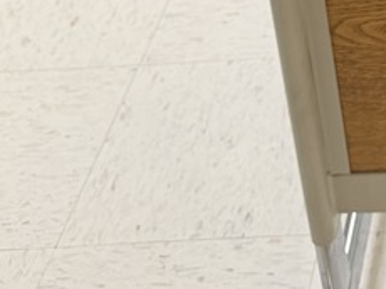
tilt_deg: -26.2
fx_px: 1192
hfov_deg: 16.3
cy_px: -286
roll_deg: +1.4
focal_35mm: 107
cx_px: 631
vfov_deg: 12.3
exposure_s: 1/60
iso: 200
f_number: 1.78
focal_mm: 6.76
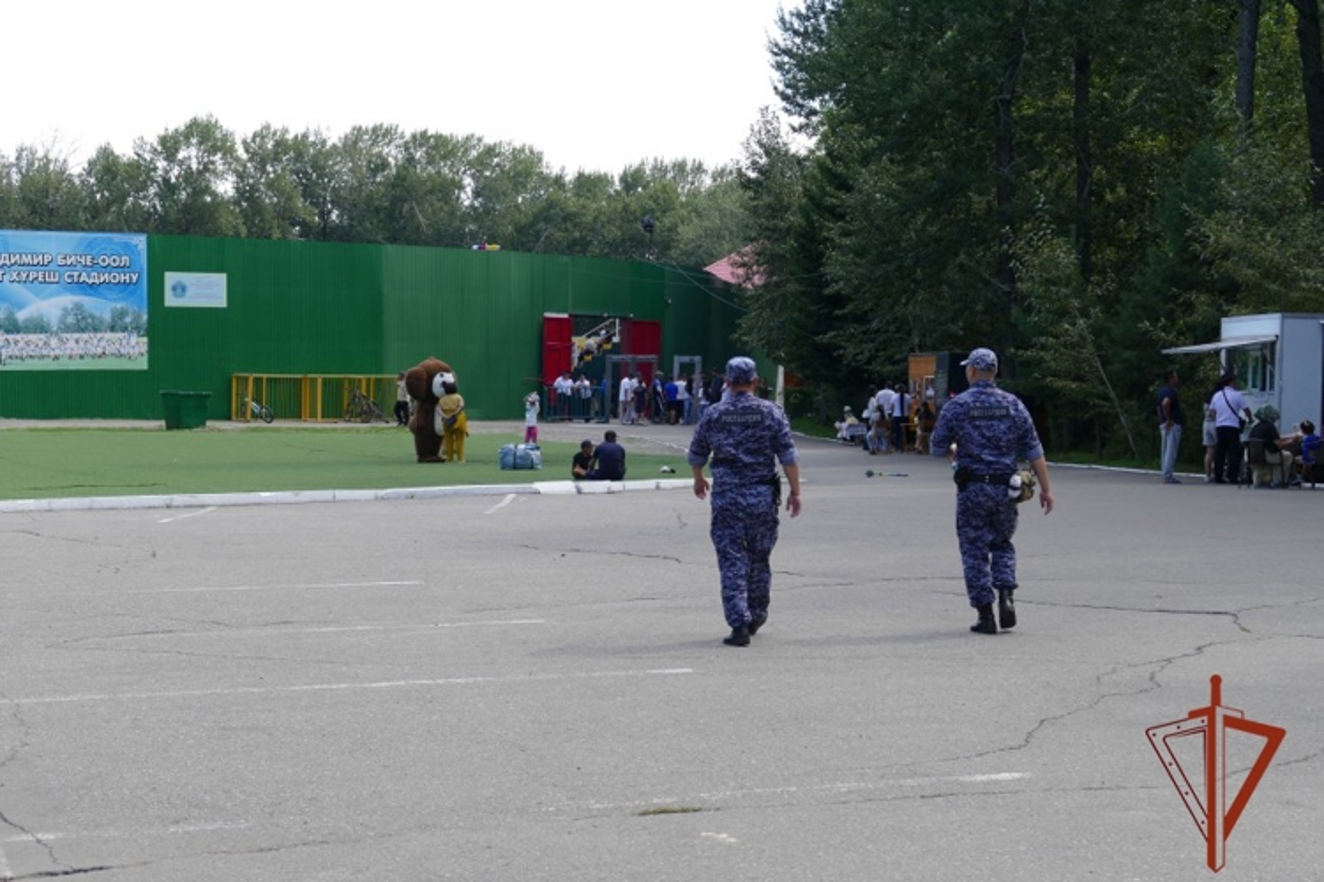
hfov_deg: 30.1
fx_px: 2464
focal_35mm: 67
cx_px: 662
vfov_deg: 20.3
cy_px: 441
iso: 125
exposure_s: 1/400
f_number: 3.6
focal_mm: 24.33
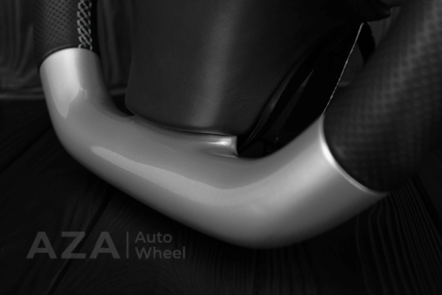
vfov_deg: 25.8
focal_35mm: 52
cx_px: 221
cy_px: 148
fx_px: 645
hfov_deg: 37.8
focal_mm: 35
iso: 500
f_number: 6.3
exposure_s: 1/125
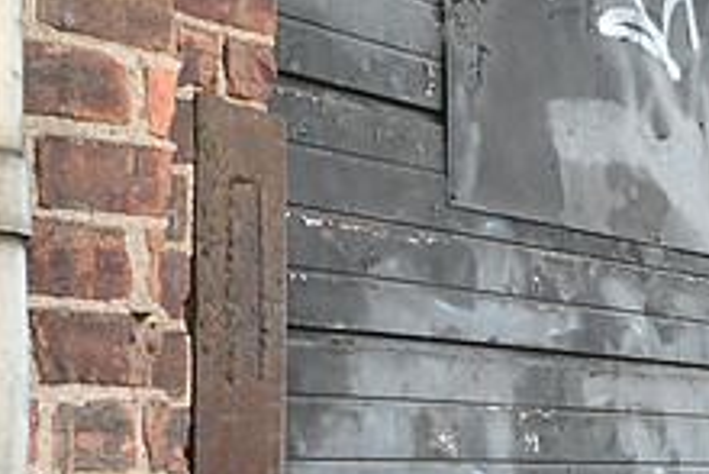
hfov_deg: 19.0
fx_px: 1971
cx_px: 906
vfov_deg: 13.7
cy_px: 306
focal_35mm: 100
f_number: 10
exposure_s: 1/80
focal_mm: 38
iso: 640
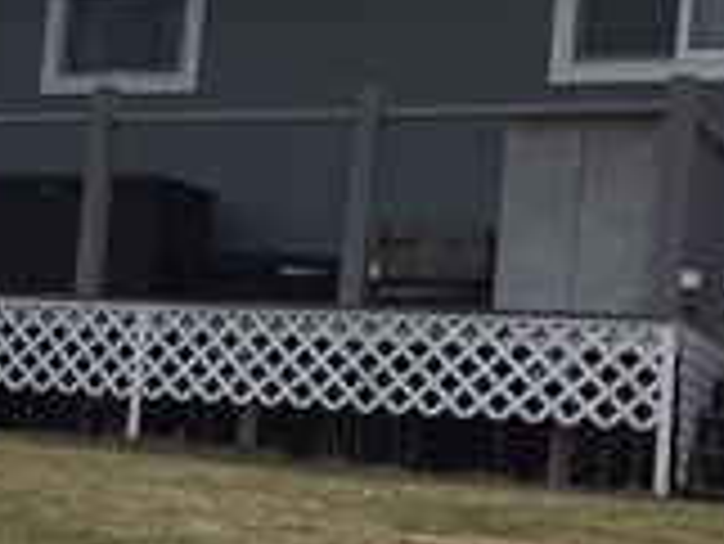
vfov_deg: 15.4
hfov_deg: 19.5
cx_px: -94
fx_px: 2009
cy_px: 398
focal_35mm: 96
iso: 25
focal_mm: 3.3
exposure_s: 1/1988
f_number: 2.4
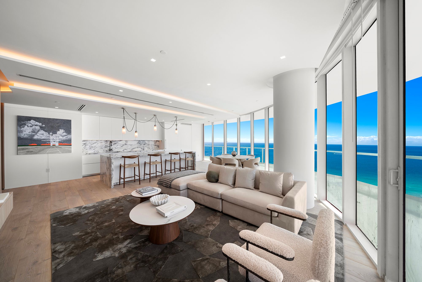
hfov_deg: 112.6
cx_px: 211
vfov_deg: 90.1
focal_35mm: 12
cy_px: 141
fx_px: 141
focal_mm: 12
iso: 200
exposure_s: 1/100
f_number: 9
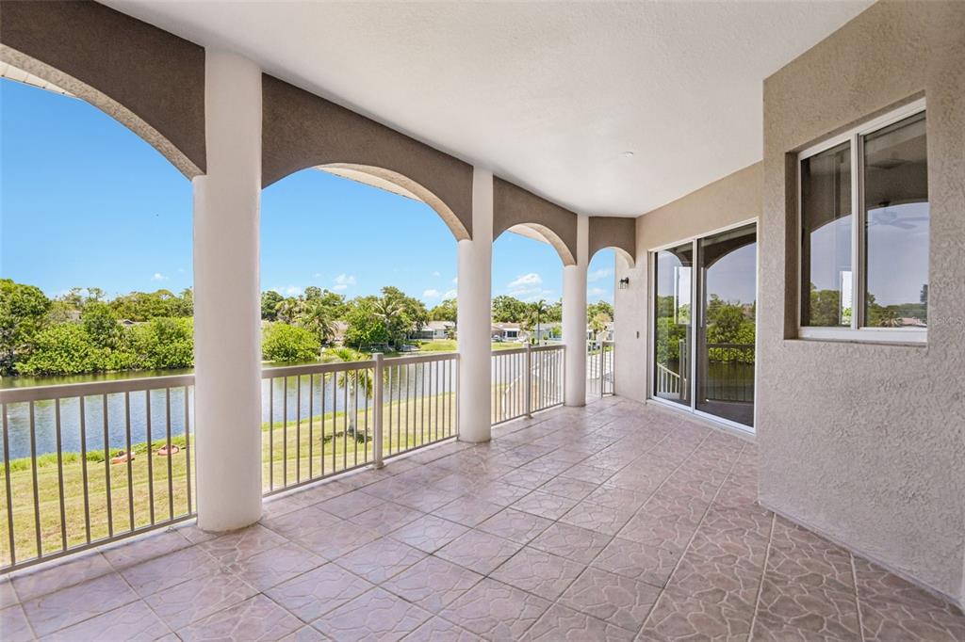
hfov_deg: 96.8
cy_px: 321
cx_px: 482
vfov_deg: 73.7
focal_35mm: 16
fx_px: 429
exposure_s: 1/800
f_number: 8
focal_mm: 16
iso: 400
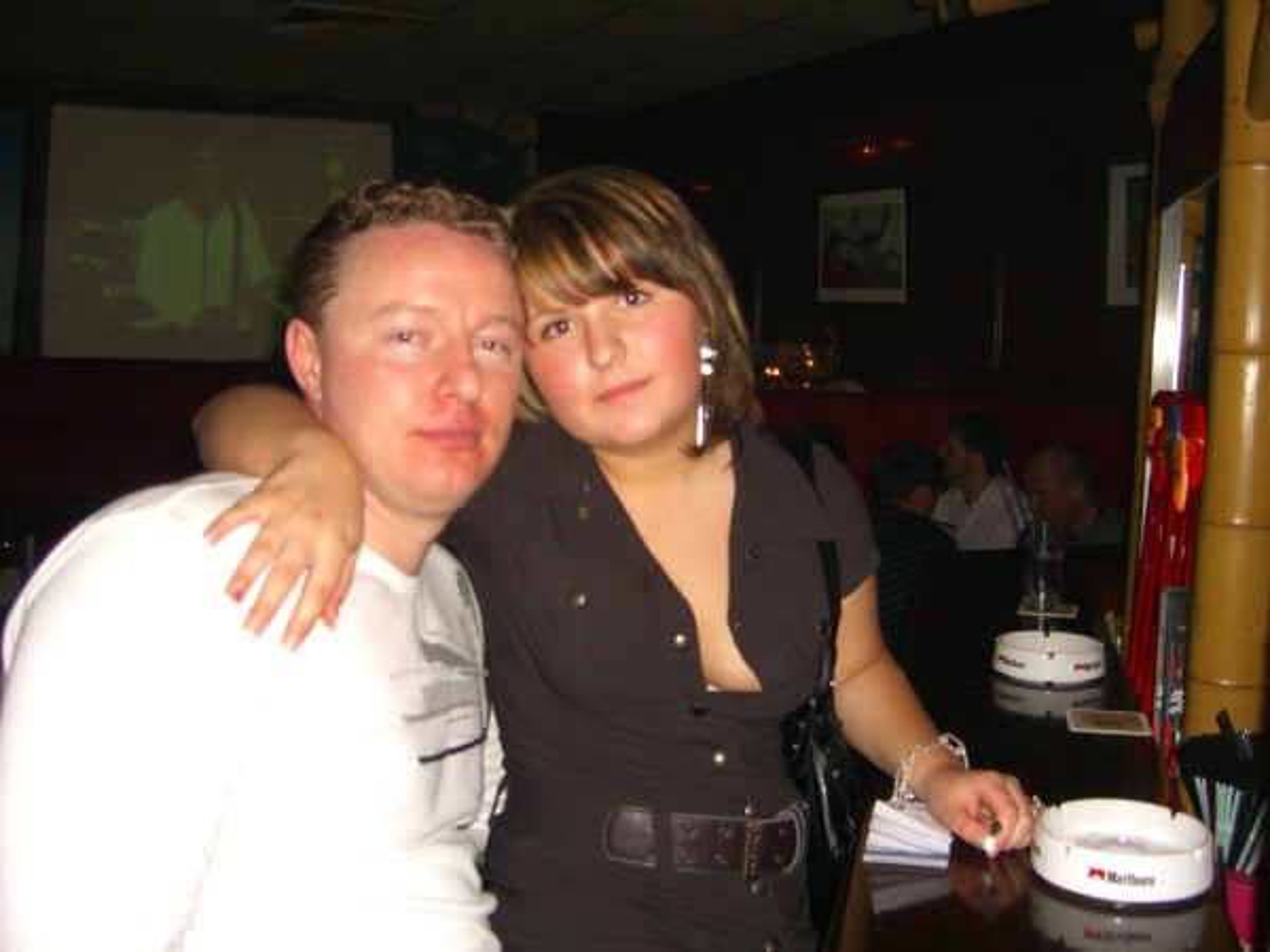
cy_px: 476
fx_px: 1394
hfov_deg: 49.0
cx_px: 635
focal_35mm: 38
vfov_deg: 37.7
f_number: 2.8
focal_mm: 7.9
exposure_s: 1/60
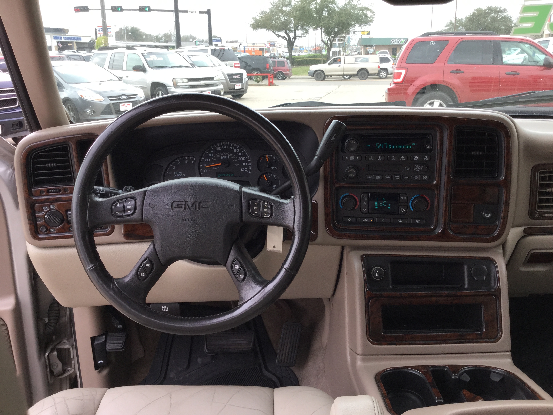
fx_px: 495
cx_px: 276
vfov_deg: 45.4
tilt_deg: -17.2
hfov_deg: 58.4
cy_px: 208
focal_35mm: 31
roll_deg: -0.1
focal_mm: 3.3
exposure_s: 1/120
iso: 32
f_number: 2.4
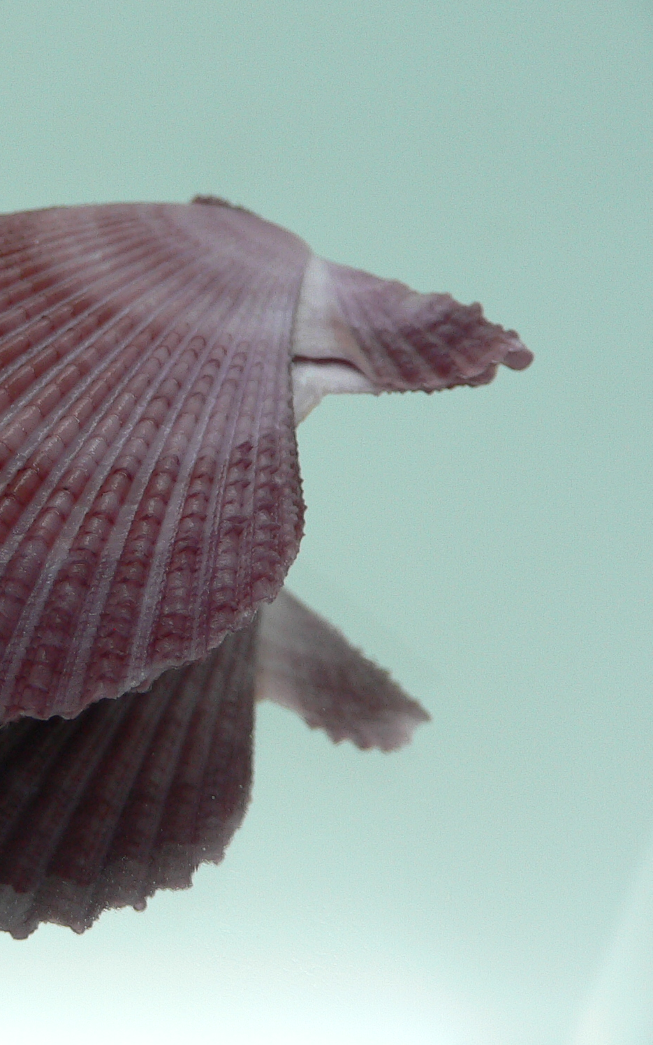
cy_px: 525
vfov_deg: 40.3
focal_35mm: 50
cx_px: 36
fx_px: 1424
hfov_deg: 24.9
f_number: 2.8
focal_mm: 4.6
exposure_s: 1/60
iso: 100
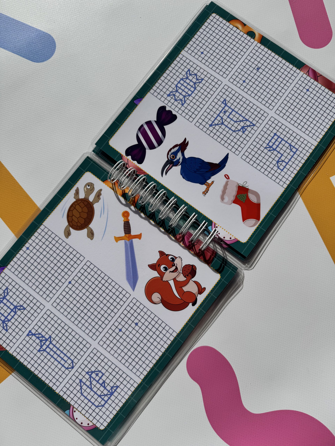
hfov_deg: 56.8
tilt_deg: -84.6
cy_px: 223
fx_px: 310
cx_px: 168
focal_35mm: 24
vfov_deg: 71.6
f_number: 1.78
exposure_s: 1/9009
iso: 80
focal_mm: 6.76
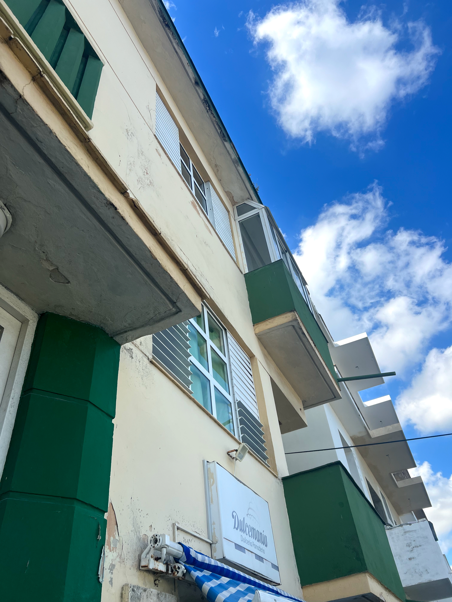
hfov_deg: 53.1
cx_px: 226
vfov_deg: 67.3
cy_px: 301
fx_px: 453
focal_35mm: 26
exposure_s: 1/3165
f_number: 1.5
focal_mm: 5.7
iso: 50
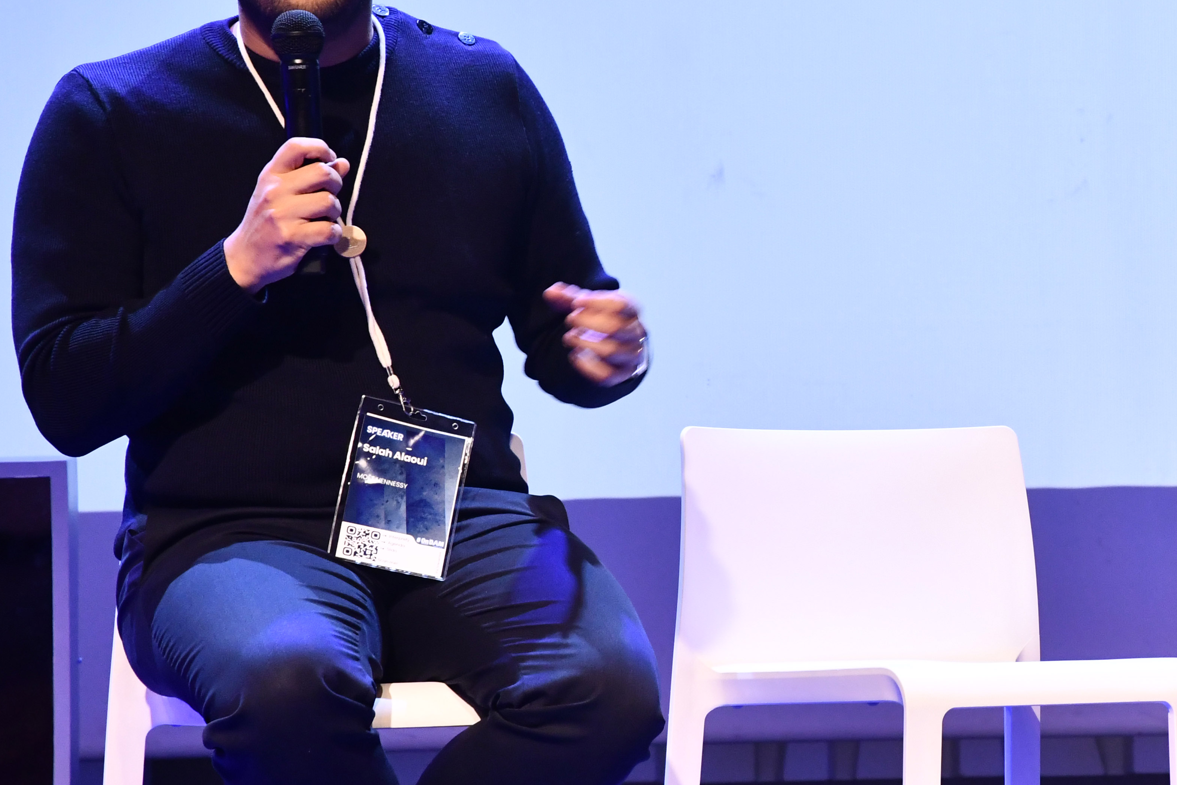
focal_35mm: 191
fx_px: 6244
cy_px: 244
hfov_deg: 10.7
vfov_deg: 7.2
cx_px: 997
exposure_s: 1/80
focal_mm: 72
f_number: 5.6
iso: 2000
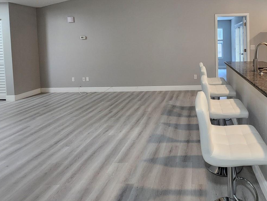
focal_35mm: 21
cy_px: 50
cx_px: 195
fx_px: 162
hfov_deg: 74.2
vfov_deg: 59.9
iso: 320
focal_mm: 2.2
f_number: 2.2
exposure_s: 1/60
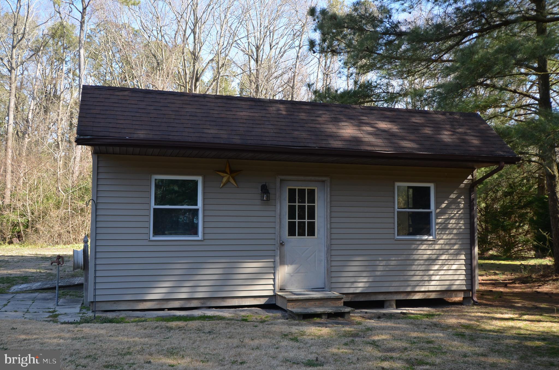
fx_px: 558
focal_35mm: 36
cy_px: 185
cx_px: 280
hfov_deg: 53.2
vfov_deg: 36.7
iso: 200
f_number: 6.3
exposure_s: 1/160
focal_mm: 24
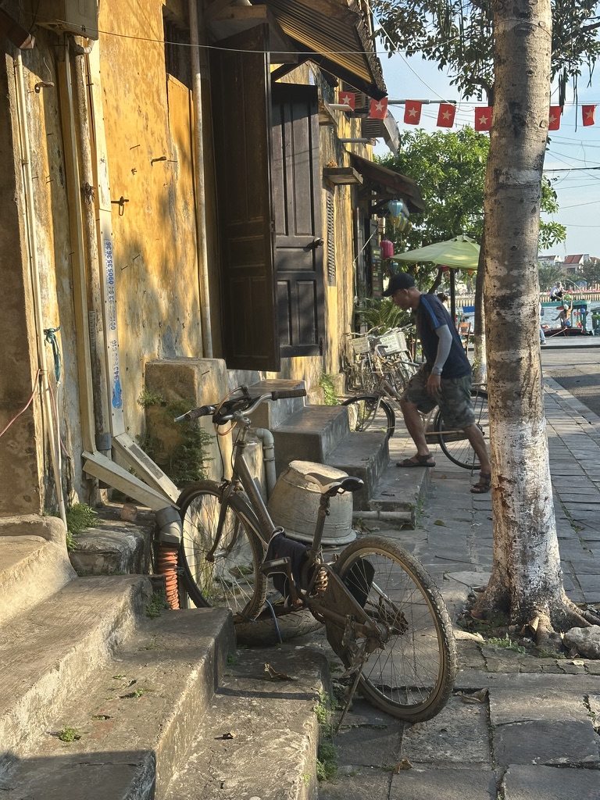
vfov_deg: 39.7
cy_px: 400
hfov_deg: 30.3
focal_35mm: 48
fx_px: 1109
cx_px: 300
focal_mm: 6.86
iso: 64
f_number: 1.78
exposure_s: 1/1339
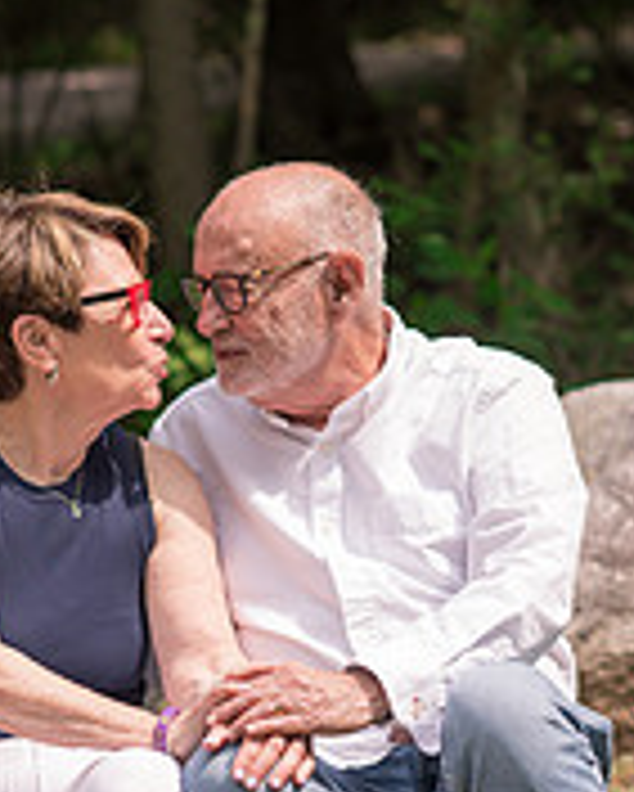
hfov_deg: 7.6
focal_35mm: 204
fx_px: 4781
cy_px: 598
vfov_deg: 9.4
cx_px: 193
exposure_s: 1/1600
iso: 200
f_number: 3.2
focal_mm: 85
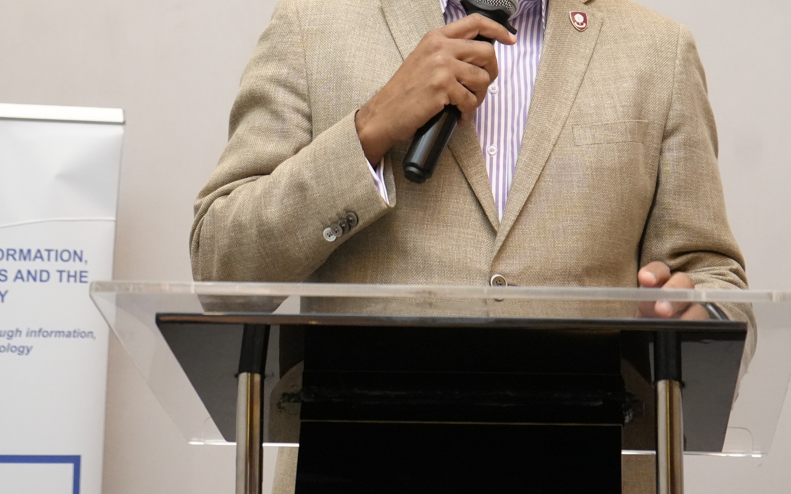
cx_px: 333
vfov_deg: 13.6
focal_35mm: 95
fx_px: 2048
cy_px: -4
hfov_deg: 21.8
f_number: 4.5
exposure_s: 1/160
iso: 6400
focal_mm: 45
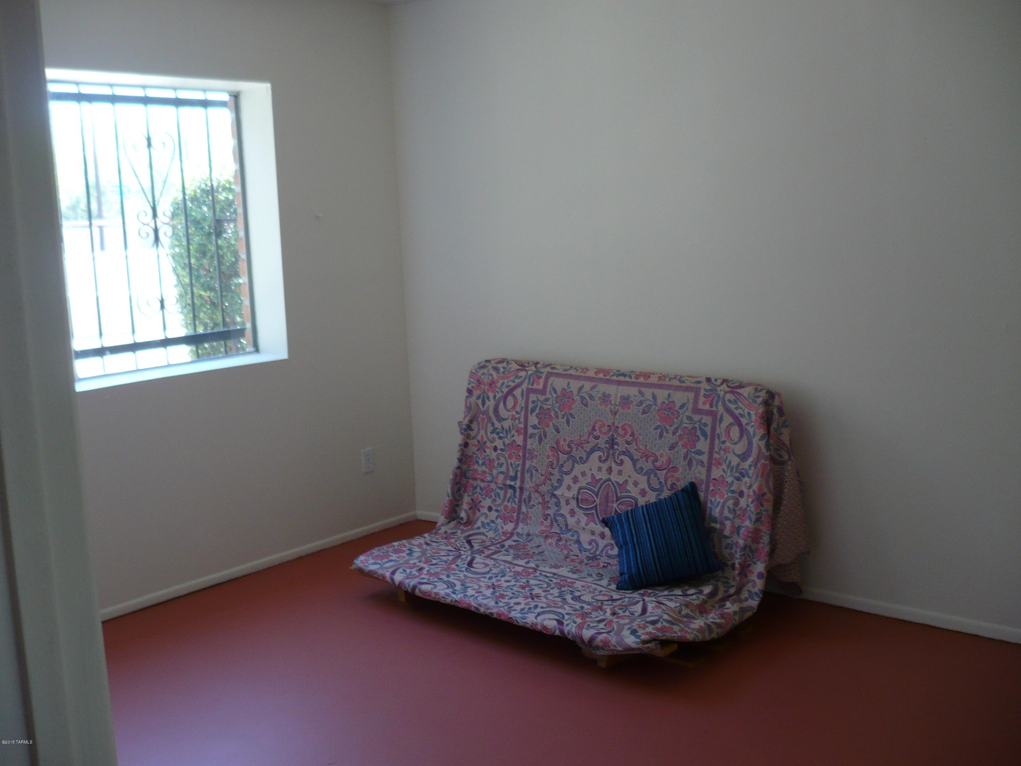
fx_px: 1032
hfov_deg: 52.6
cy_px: 383
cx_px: 510
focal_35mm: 35
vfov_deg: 40.7
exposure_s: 1/30
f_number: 2.8
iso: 100
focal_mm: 5.8
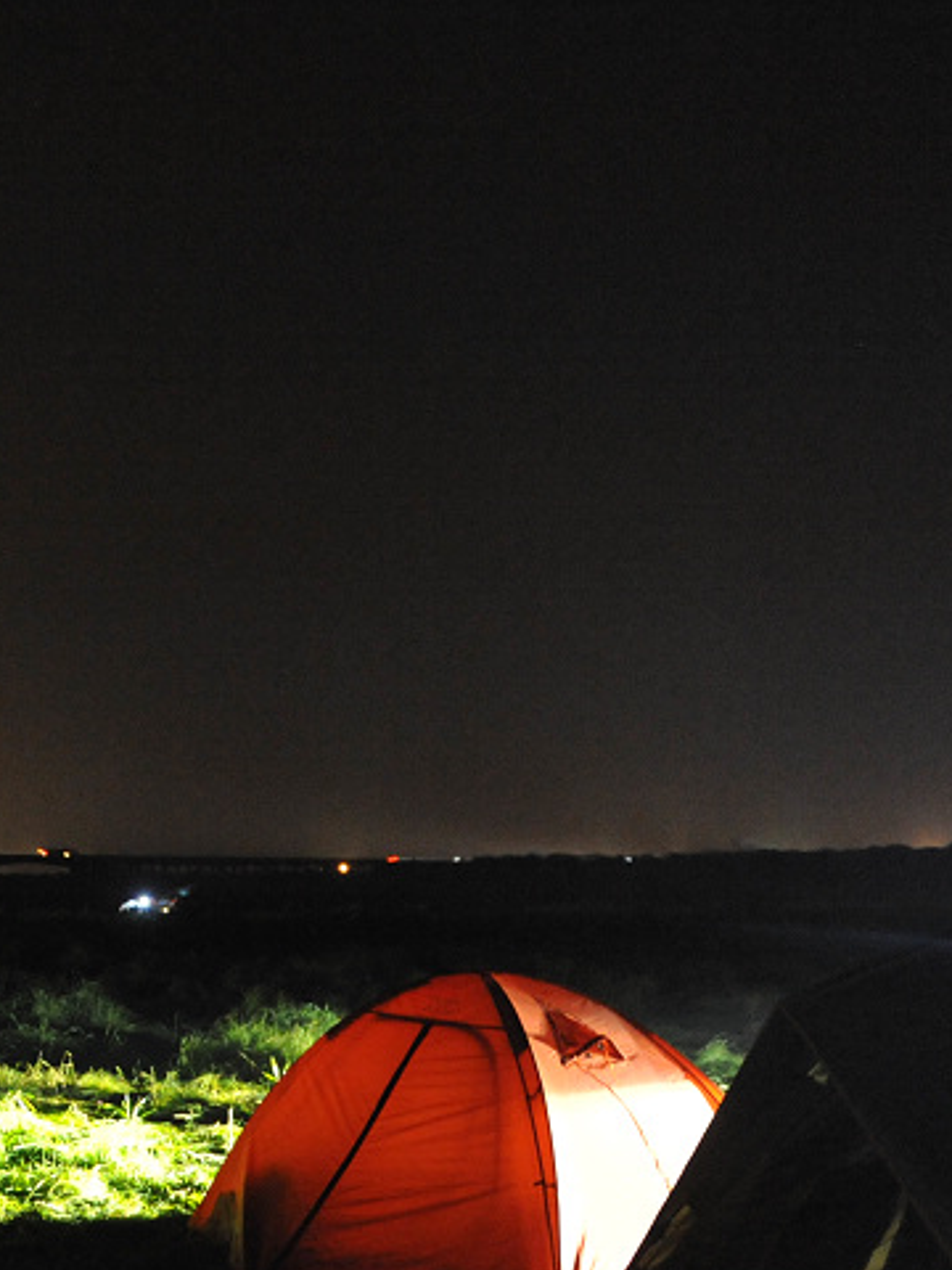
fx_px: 1760
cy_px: 702
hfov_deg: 28.2
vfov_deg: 39.6
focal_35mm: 48
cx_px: -29
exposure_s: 1/6
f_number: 2.8
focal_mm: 24
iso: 6400
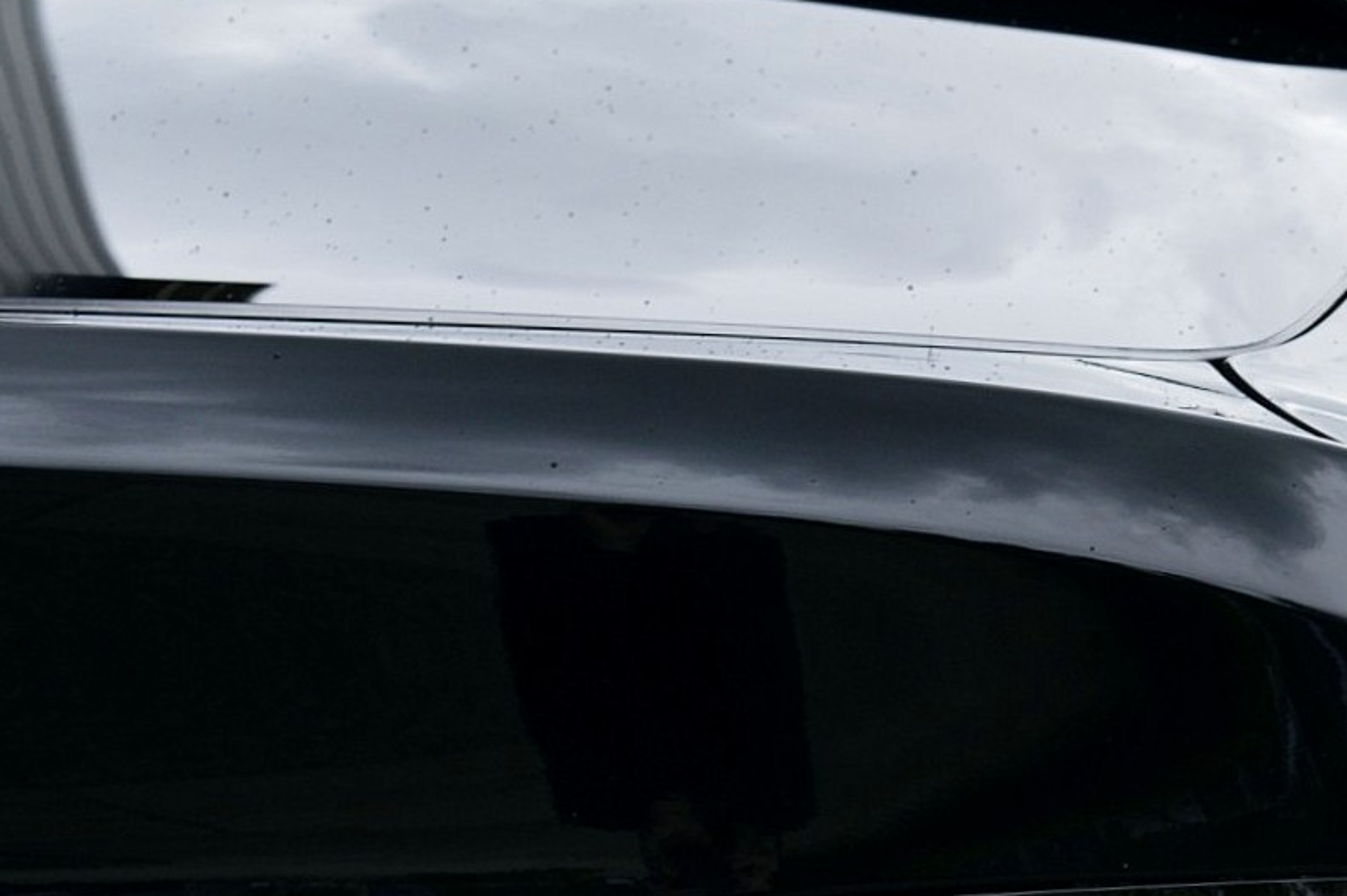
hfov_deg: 13.2
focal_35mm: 154
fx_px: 5757
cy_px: 843
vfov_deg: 8.9
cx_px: 1342
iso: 400
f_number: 9
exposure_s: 1/160
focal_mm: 50
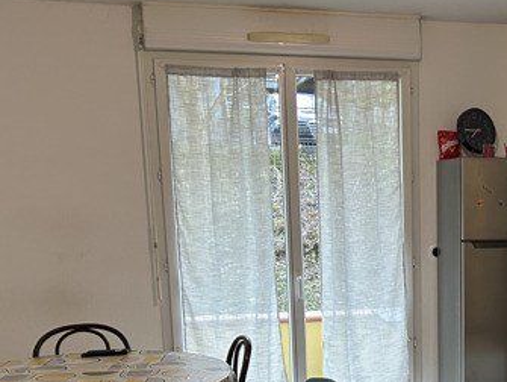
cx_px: 472
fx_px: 909
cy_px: 362
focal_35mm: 62
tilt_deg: -12.0
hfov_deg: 29.6
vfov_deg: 22.9
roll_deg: +0.1
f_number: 1.5
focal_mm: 5.7
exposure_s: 1/100
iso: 125
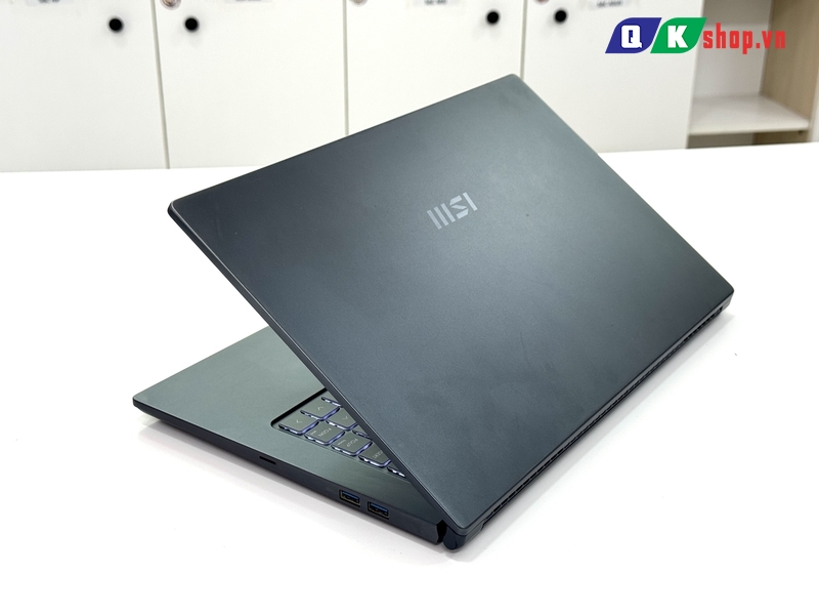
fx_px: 1136
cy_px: 308
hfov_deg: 39.7
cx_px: 410
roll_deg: +0.5
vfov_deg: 30.3
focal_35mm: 48
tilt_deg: -24.8
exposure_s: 1/100
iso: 50
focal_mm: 6.76
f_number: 1.78
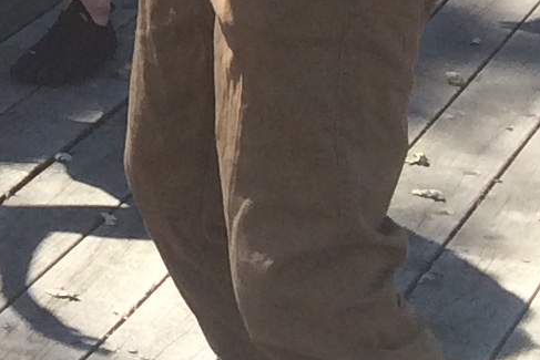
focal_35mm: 202
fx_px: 3031
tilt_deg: -2.5
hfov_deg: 9.3
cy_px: -650
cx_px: -674
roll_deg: -0.9
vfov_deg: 6.3
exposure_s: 1/774
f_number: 2.2
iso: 32
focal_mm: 4.15
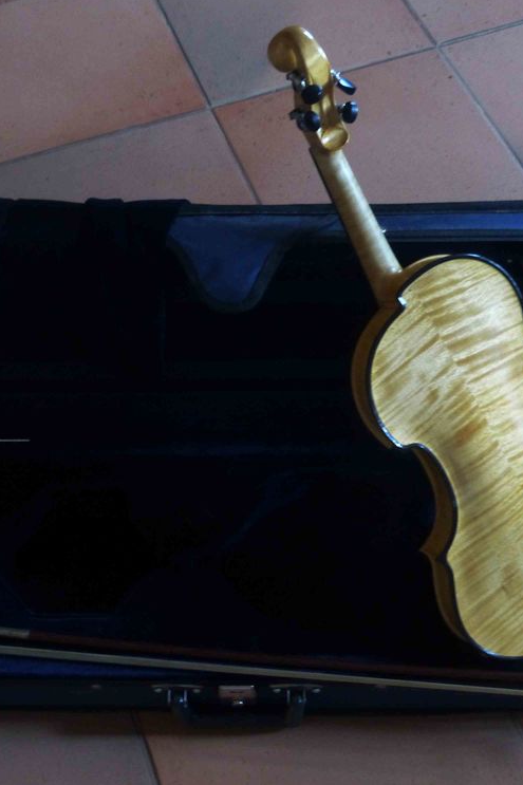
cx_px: 238
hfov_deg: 24.2
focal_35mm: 56
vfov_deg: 35.6
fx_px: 1221
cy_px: 390
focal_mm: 7
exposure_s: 1/4
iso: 400
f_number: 2.8
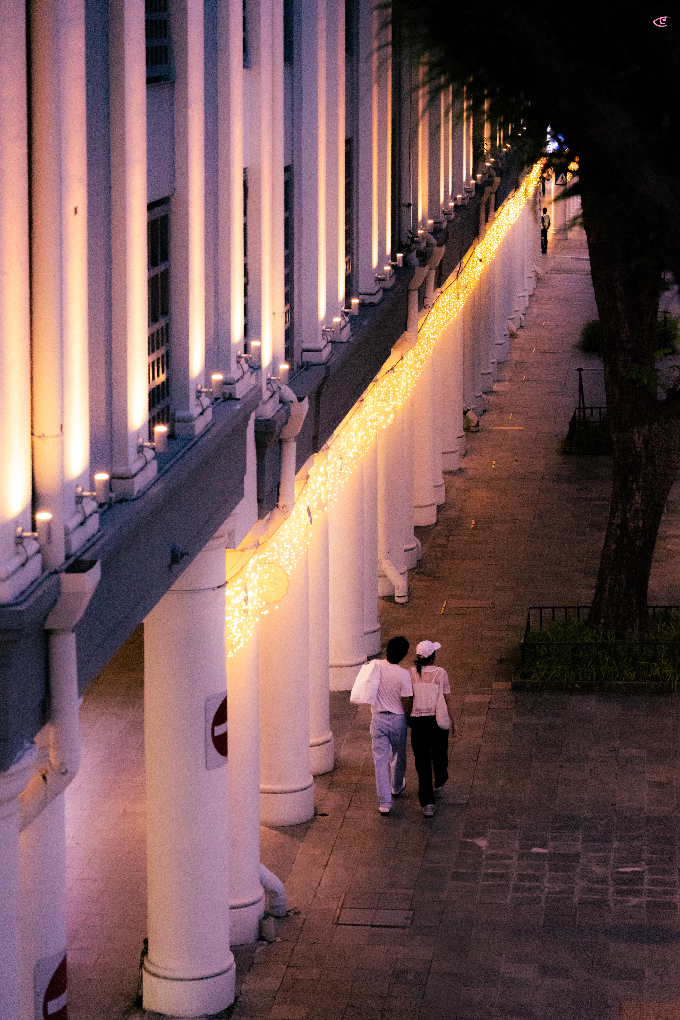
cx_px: 340
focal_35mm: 90
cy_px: 510
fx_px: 2550
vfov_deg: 22.6
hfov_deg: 15.2
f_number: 4
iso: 8000
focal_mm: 90
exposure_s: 1/250
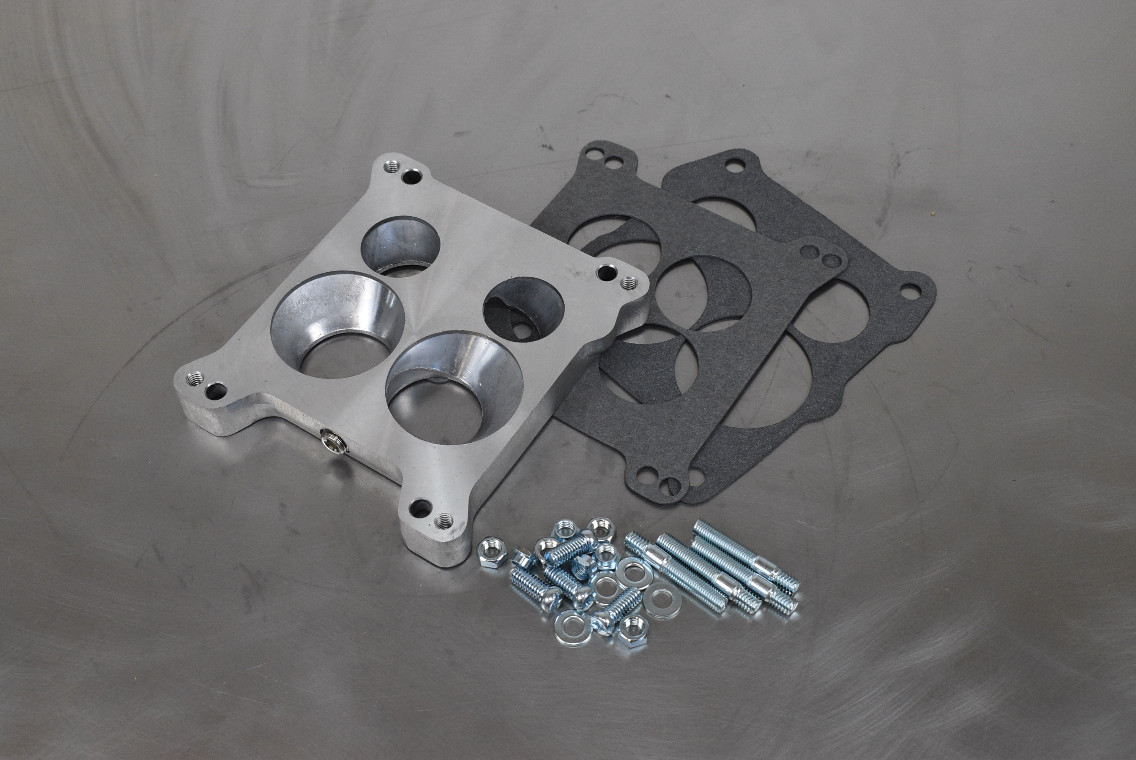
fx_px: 1611
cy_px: 380
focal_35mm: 51
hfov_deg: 38.9
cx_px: 568
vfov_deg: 26.5
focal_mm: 34
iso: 1250
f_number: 7.1
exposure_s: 1/200
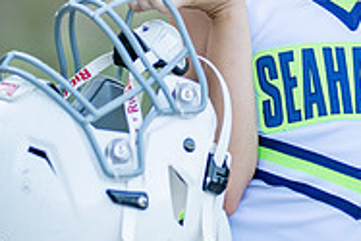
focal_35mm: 196
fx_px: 1967
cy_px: 22
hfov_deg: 10.4
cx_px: 352
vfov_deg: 7.0
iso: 100
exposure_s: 1/1000
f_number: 1.2
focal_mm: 50
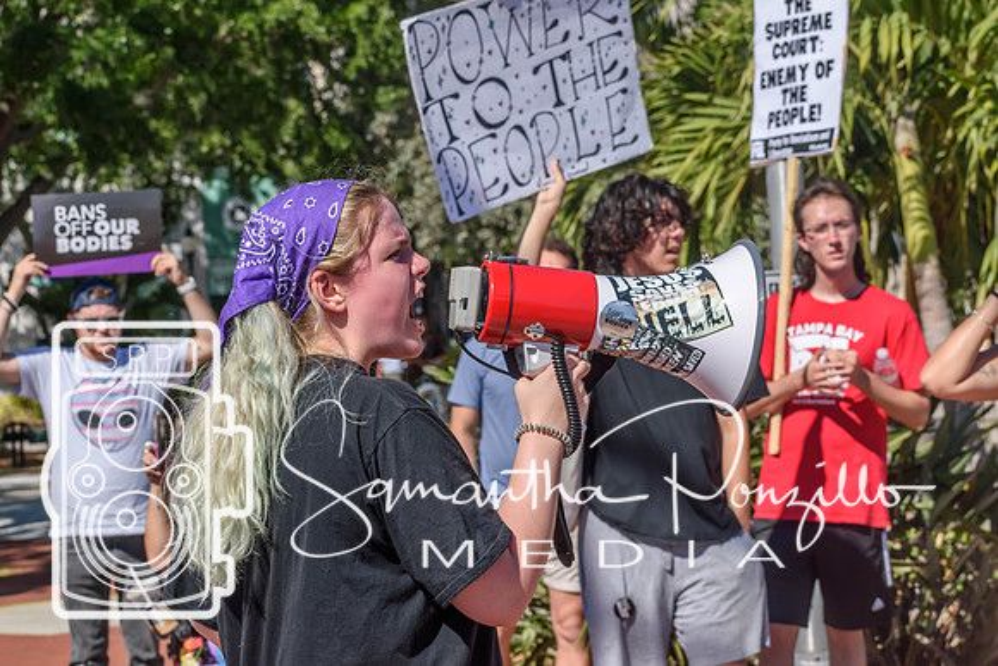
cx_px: 499
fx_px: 2911
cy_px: 333
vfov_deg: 13.0
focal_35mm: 105
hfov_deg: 19.5
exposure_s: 1/1000
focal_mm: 70
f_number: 8
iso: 200
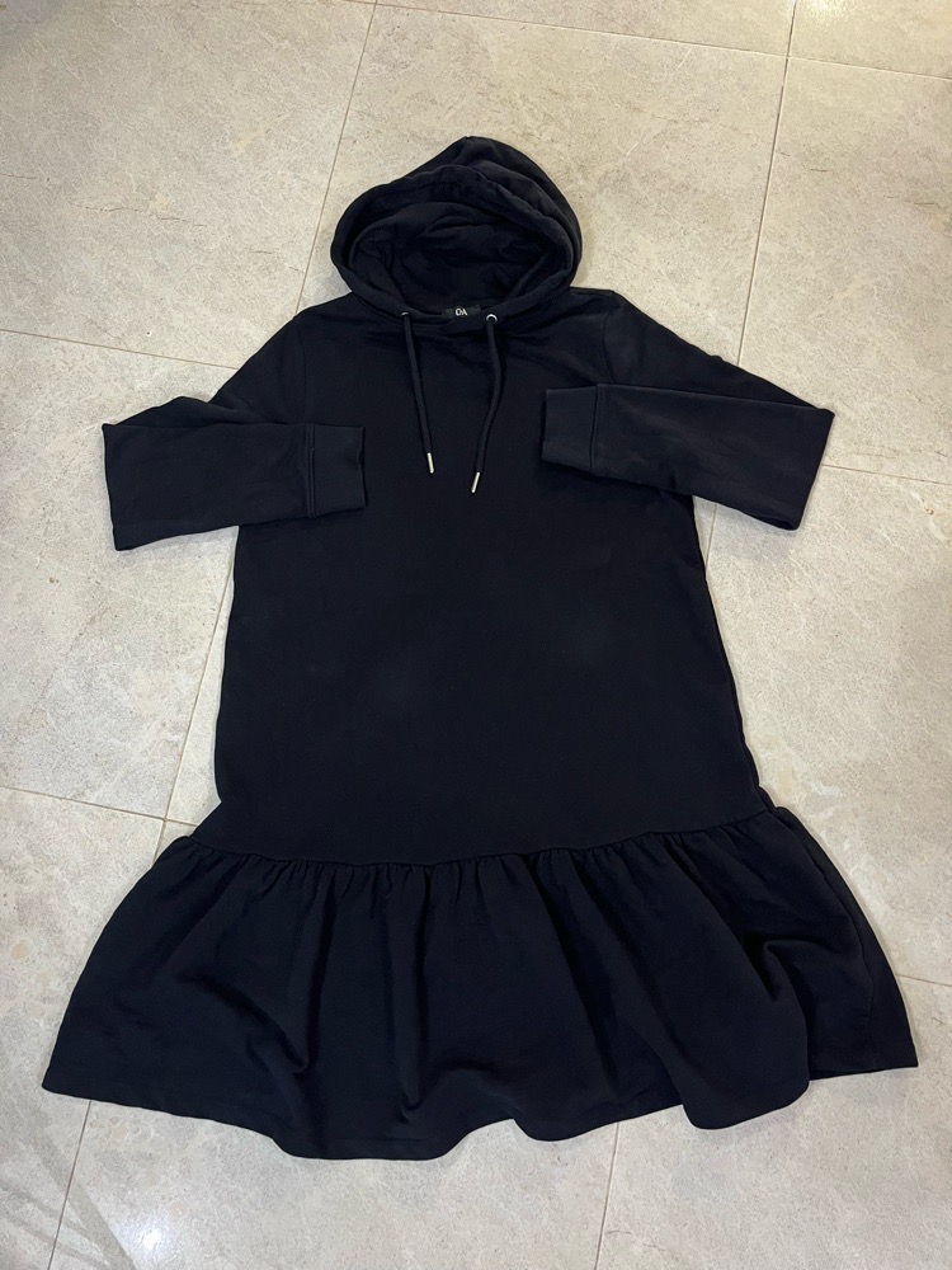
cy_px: 635
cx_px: 476
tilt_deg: -76.9
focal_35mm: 26
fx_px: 953
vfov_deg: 67.3
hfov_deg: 53.1
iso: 400
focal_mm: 5.1
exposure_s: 1/33
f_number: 1.6
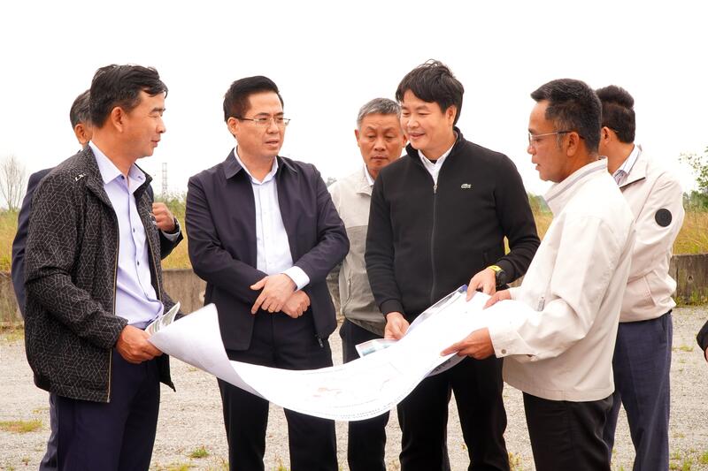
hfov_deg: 40.0
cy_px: 236
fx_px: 973
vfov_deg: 27.2
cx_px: 354
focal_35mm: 50
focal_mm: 33
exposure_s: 1/60
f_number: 10
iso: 400
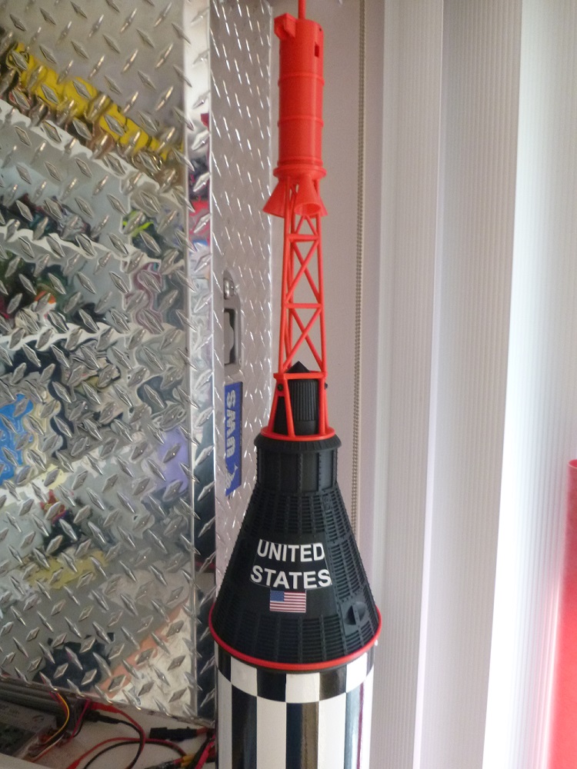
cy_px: 384
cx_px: 288
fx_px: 556
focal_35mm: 25
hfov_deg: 54.9
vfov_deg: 69.4
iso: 400
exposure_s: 1/25
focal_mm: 4.5
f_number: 3.9
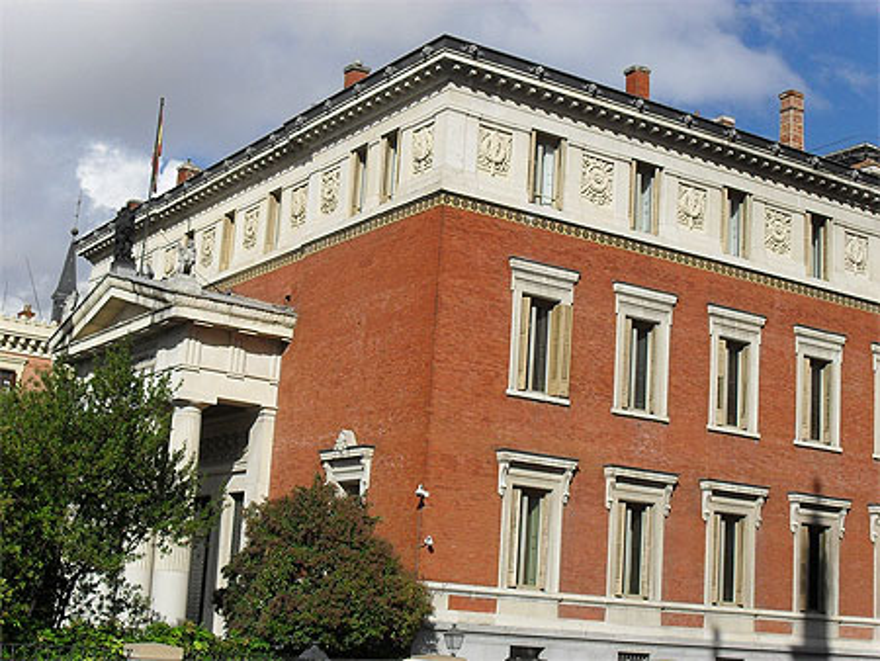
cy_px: 330
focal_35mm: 57
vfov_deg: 25.7
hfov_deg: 33.8
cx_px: 440
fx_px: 1450
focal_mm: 10.1
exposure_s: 1/250
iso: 100
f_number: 10.9
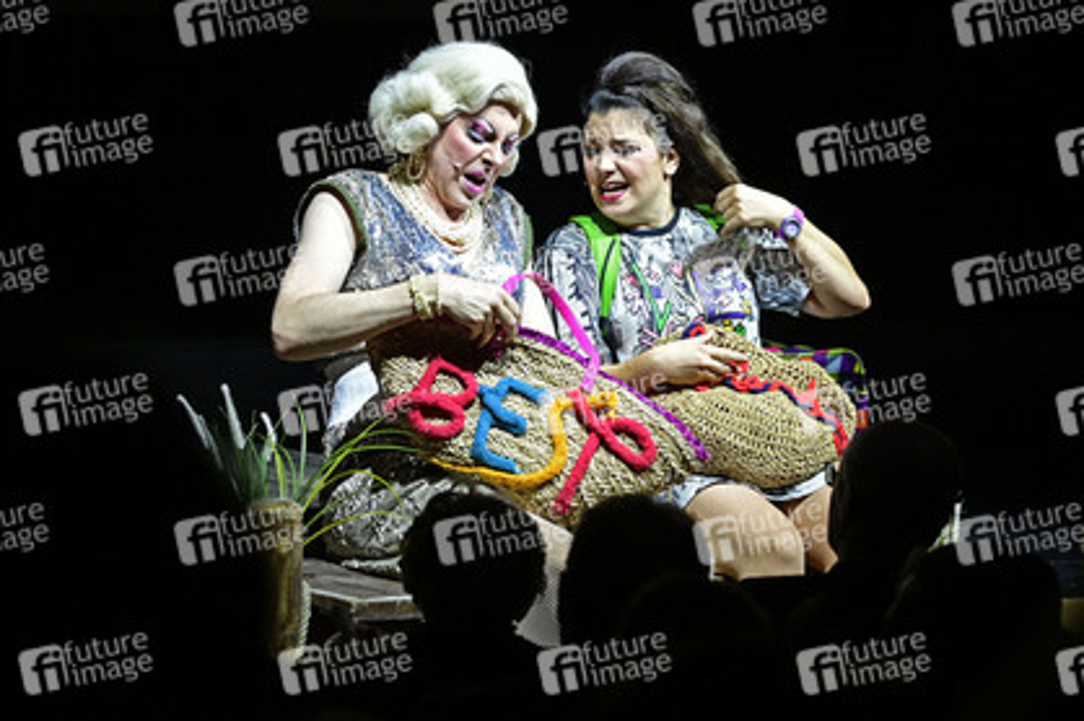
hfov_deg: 18.6
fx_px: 3310
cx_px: 536
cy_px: 340
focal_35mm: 110
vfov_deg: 12.4
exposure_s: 1/125
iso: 800
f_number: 4
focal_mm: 102
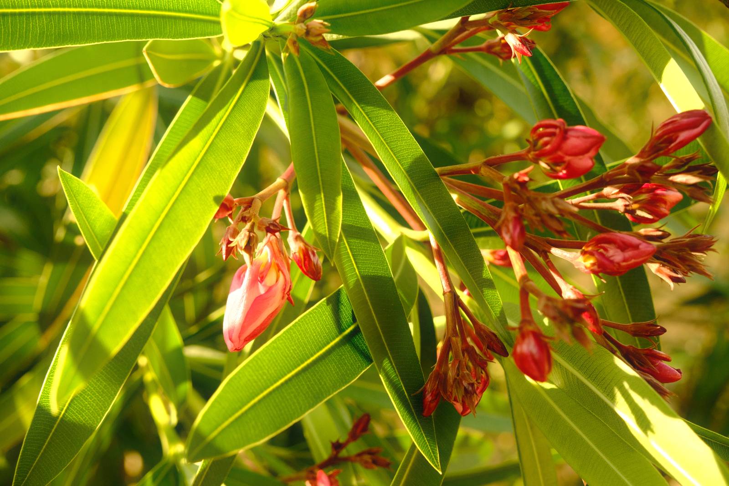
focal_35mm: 46
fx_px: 932
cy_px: 243
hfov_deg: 42.7
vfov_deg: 29.2
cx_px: 364
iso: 640
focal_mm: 30.8
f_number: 5.6
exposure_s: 1/450
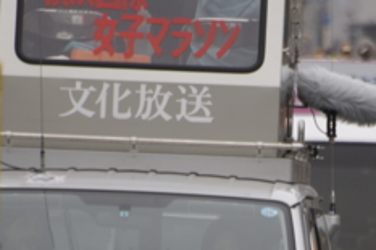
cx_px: 295
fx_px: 12117
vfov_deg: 1.2
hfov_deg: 1.8
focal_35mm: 1161
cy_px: 296
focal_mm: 300
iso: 200
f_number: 5.6
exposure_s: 1/500
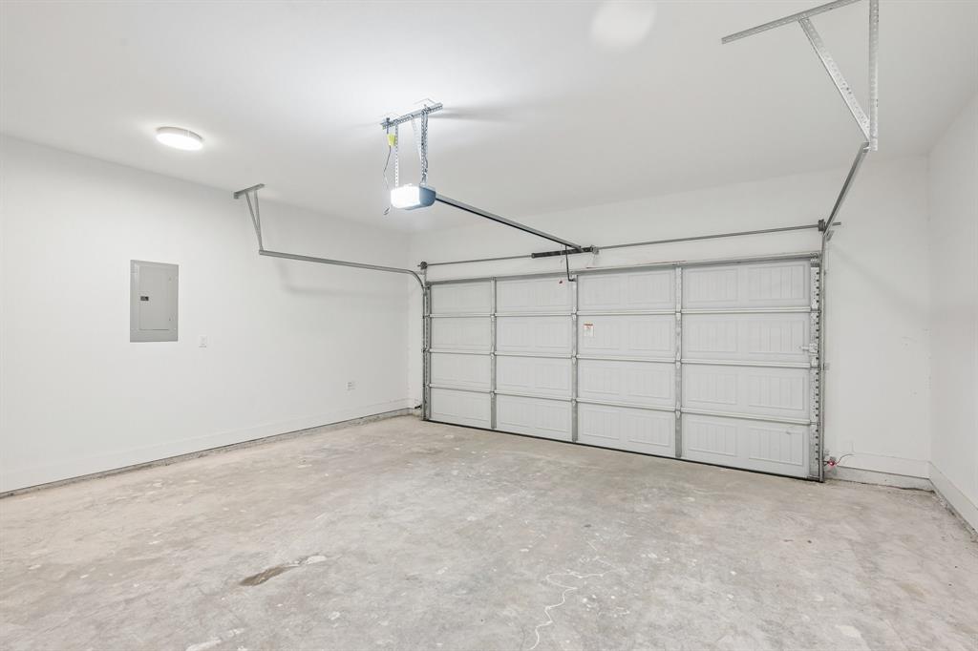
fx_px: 435
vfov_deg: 73.7
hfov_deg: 96.8
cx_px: 489
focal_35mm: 16
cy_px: 326
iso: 400
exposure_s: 1/5
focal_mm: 16
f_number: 8
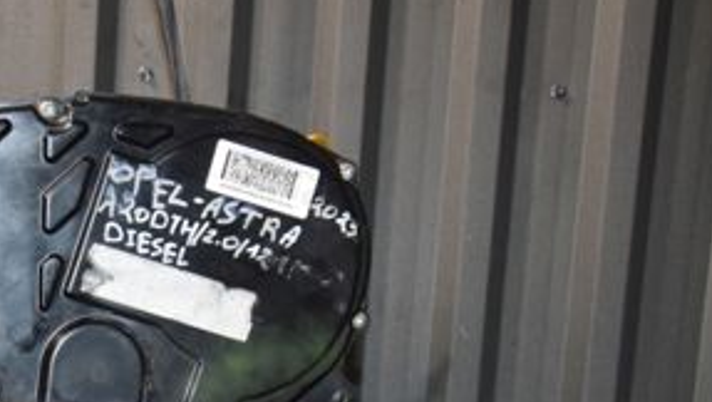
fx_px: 1455
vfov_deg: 15.1
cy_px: 514
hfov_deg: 26.3
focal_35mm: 77
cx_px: 35
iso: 1600
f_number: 5.6
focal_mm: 22
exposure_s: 1/60
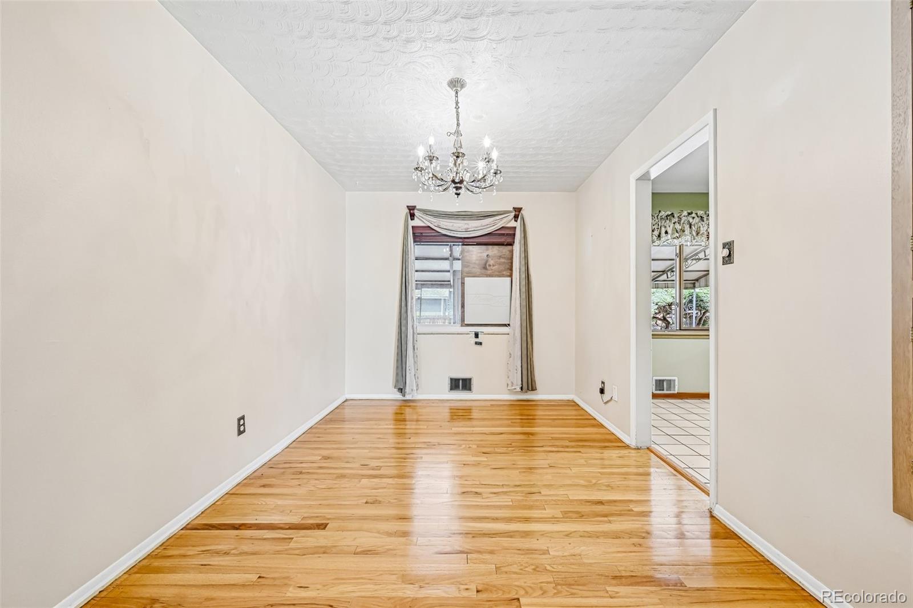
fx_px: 355
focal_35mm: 14
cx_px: 456
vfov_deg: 81.2
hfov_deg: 104.3
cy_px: 304
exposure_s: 1/5
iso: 400
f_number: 11
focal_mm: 14
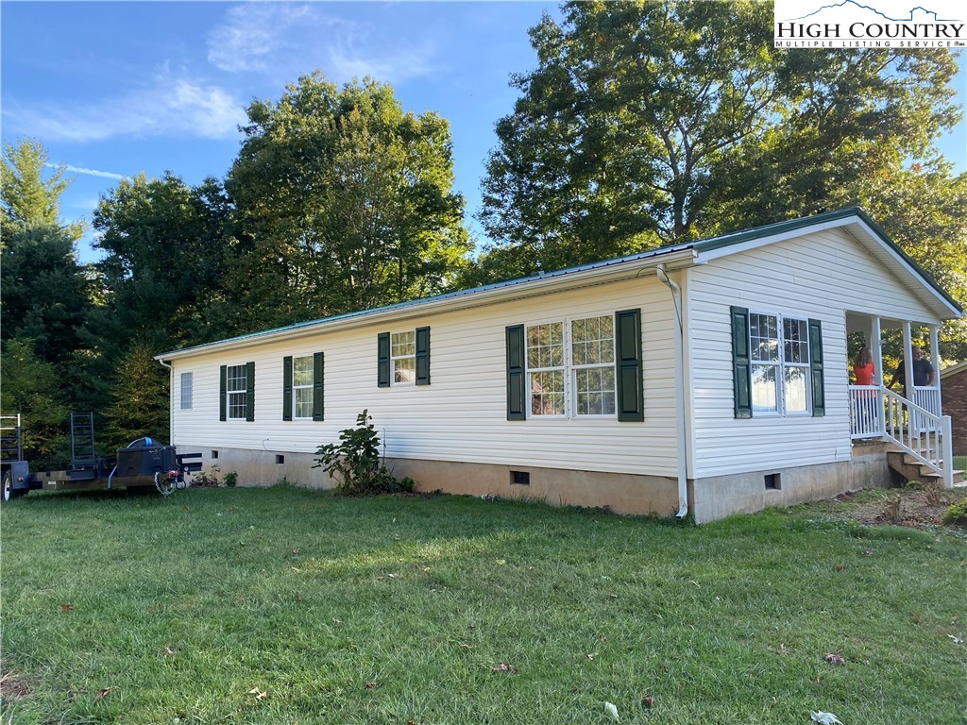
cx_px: 484
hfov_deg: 67.3
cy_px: 362
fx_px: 726
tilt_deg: +4.0
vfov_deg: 53.1
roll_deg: +0.3
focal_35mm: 26
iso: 32
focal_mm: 4.25
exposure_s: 1/557
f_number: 1.8
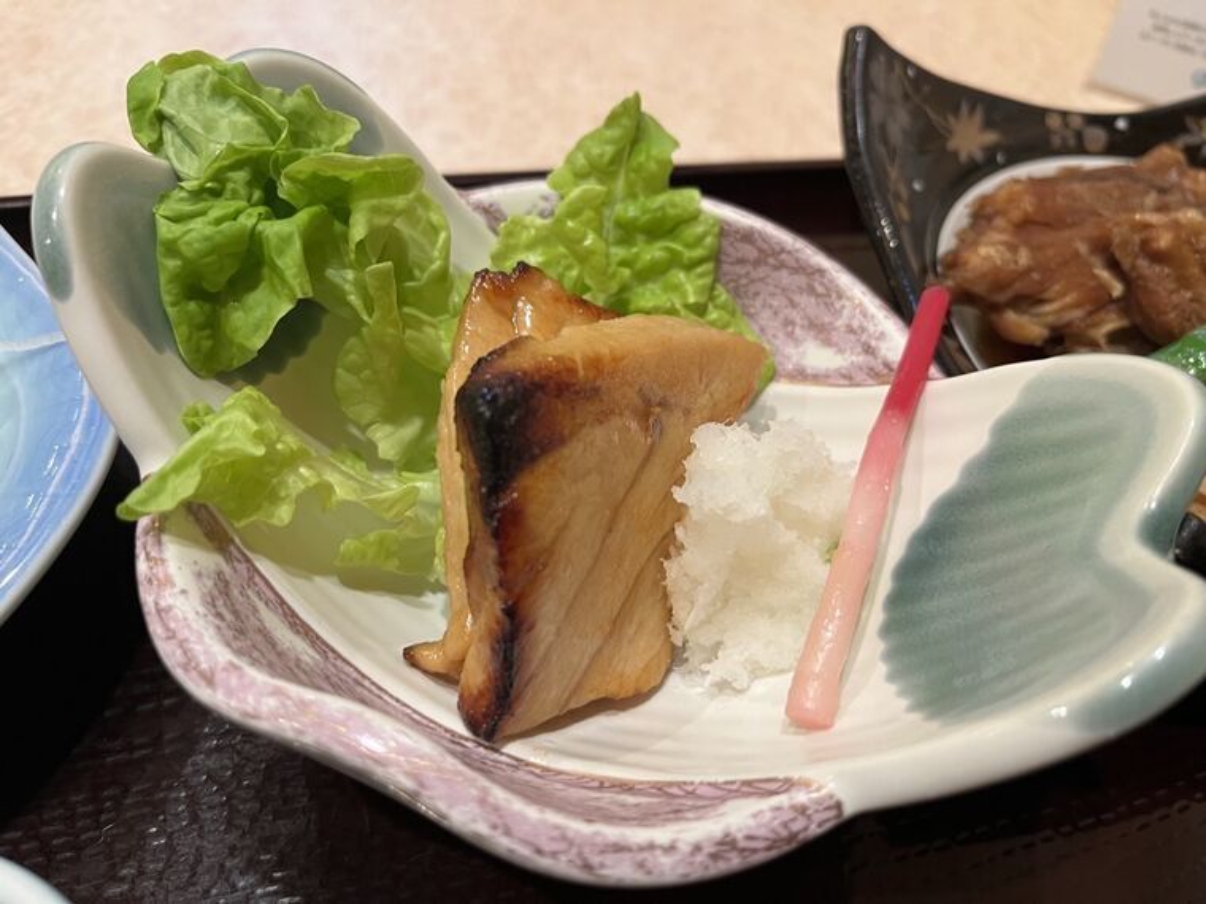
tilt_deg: -49.4
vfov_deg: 53.1
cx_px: 603
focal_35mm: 26
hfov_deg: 67.3
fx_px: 906
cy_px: 452
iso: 160
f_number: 1.6
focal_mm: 5.1
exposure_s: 1/50
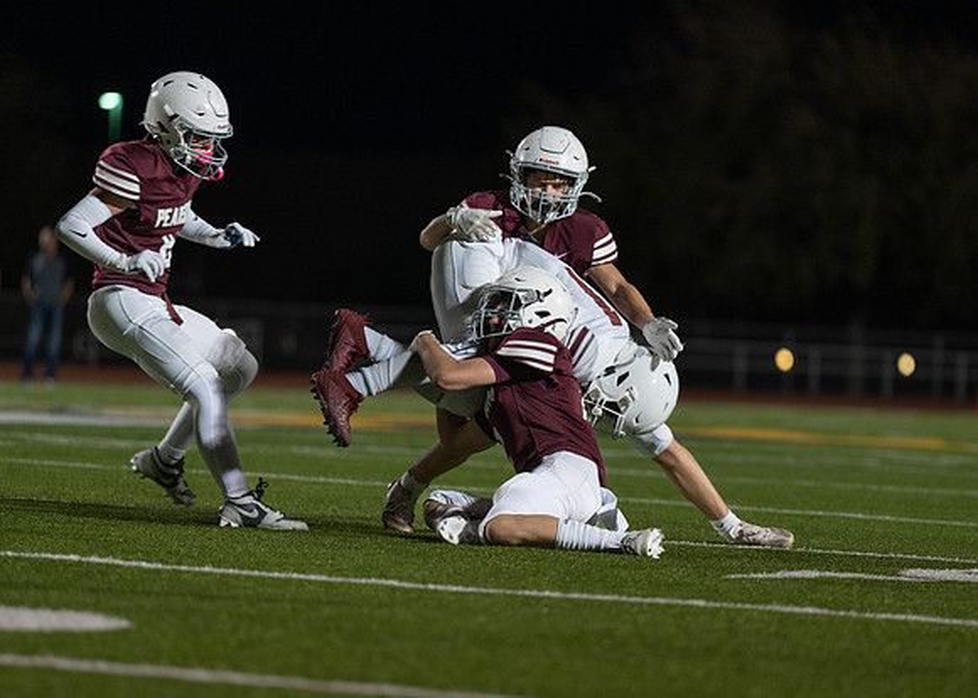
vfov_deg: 5.6
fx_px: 7127
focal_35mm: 257
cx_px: 565
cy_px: 396
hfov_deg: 7.8
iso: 2000
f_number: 2.8
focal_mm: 200
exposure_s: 1/1000
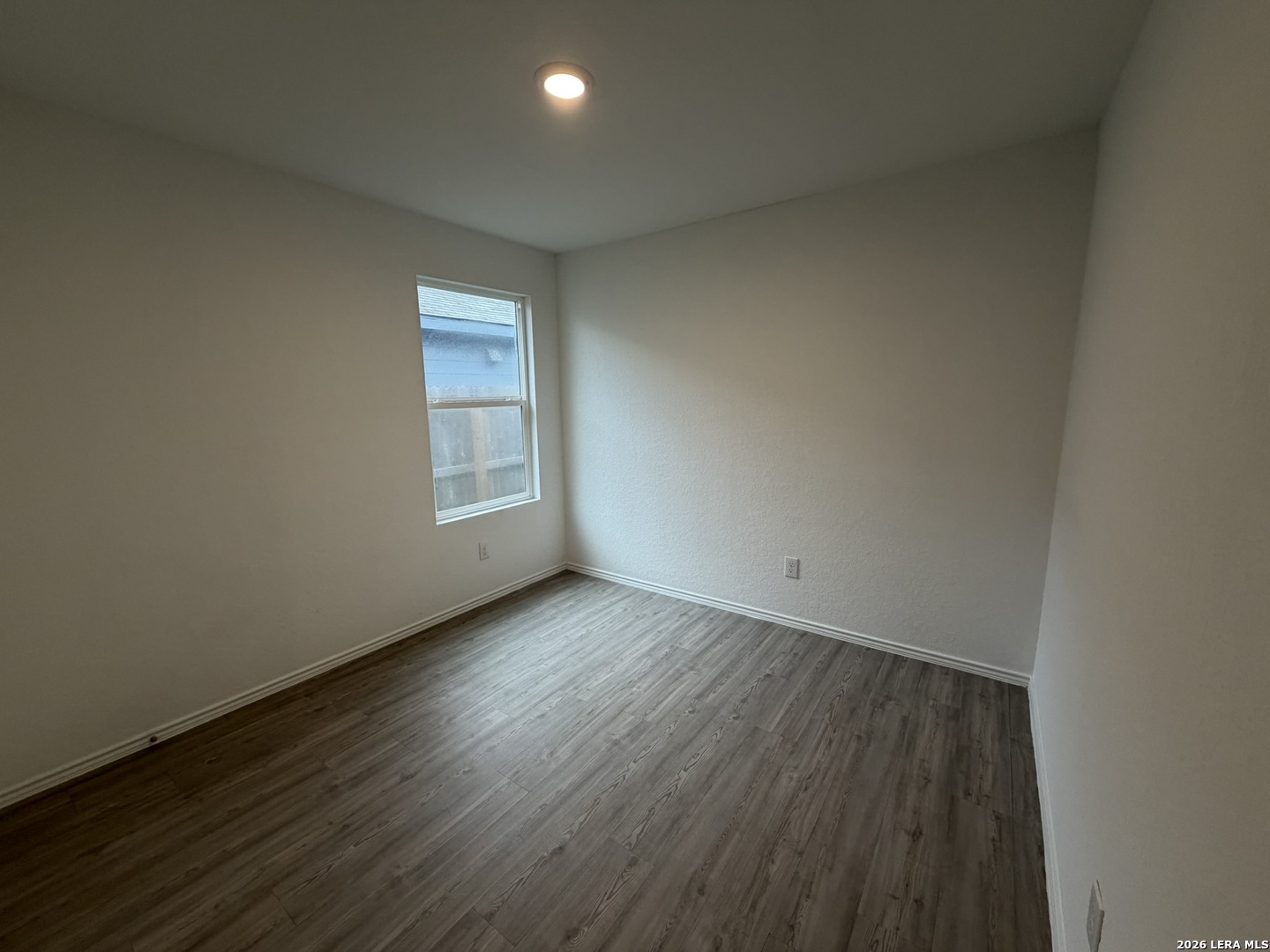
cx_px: 635
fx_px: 514
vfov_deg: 85.7
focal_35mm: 14
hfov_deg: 102.1
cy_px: 476
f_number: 2.2
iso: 250
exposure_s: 1/120
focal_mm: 2.22
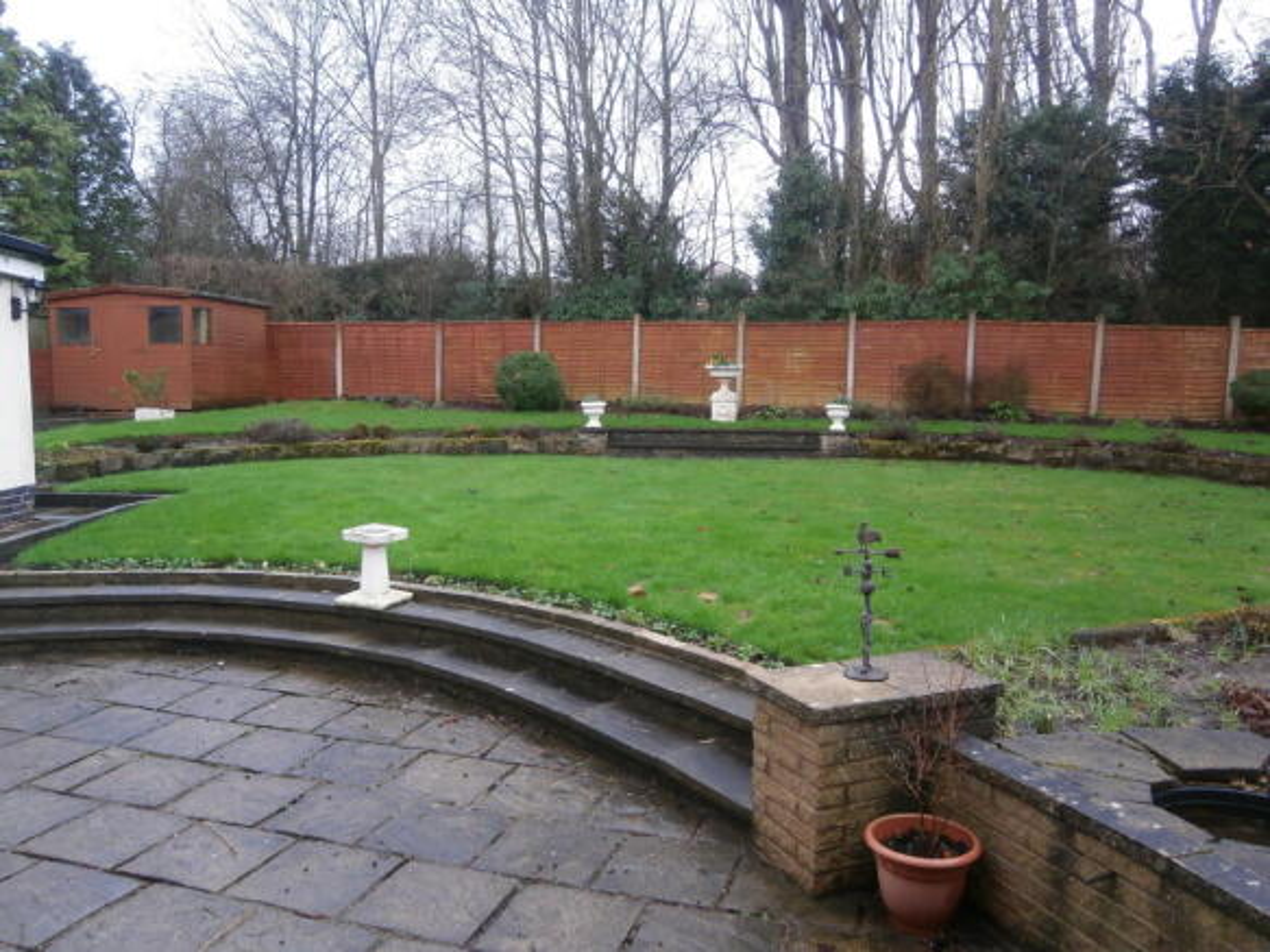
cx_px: 635
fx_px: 954
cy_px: 476
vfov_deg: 53.0
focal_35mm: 26
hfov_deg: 67.3
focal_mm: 4.7
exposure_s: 1/30
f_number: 2.8
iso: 100
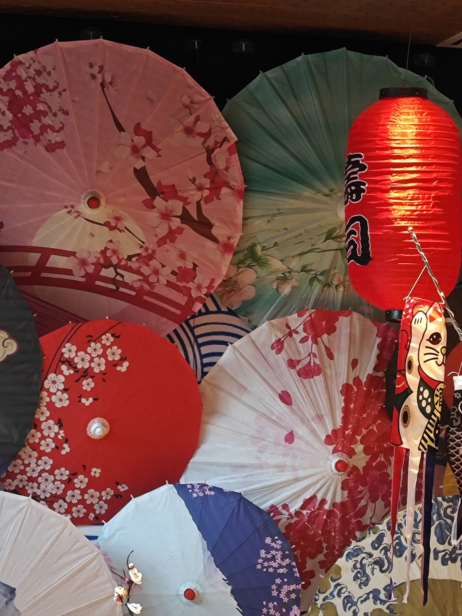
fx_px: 4271
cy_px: 308
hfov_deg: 6.2
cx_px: 231
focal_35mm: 240
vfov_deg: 8.2
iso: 1000
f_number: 3
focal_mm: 19.4
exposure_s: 1/58.1
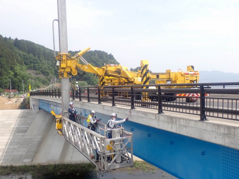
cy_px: 90
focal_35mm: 36
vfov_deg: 39.7
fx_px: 249
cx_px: 120
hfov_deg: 51.4
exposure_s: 1/800
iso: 100
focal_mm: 6.37
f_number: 3.5
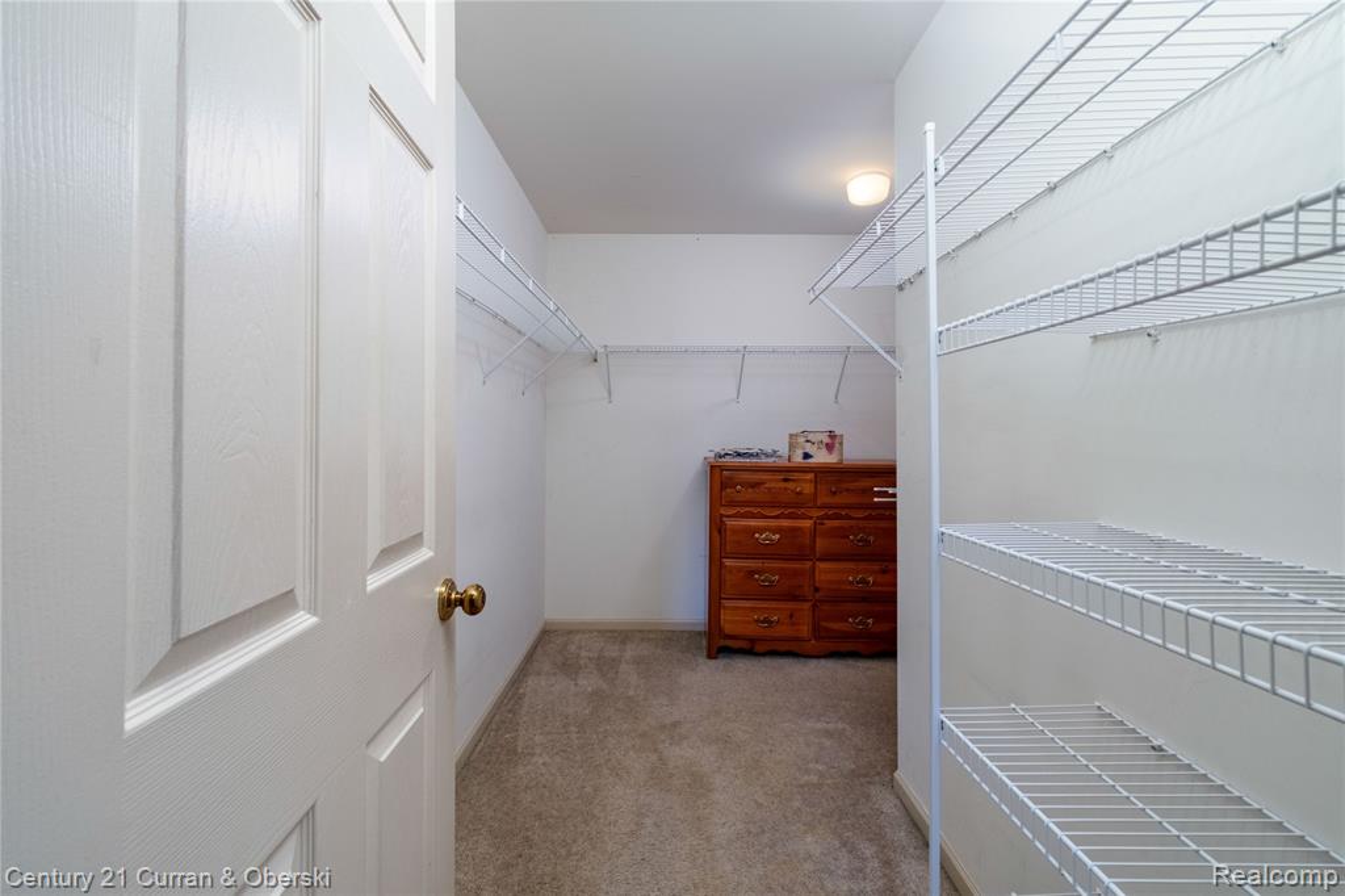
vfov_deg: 77.3
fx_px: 560
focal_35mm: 15
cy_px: 448
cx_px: 672
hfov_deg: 100.4
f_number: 7.1
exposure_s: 1/125
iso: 500
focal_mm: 10
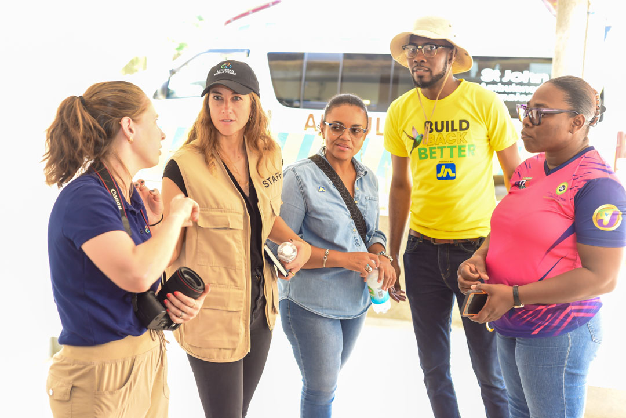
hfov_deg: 39.6
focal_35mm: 50
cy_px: 209
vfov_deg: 27.0
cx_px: 313
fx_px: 870
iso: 500
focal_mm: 50
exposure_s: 1/125
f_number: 2.8
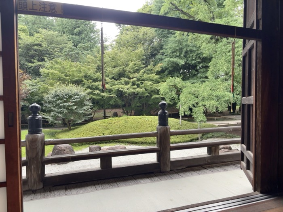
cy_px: 106
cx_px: 142
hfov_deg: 67.3
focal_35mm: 26
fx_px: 213
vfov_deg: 53.1
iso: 100
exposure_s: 1/121
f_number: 1.6
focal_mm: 5.96
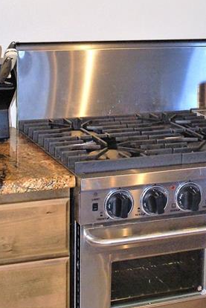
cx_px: 200
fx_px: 745
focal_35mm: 87
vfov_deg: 22.8
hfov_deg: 15.5
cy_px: 39
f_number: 4.5
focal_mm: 20
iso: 320
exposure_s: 1/60
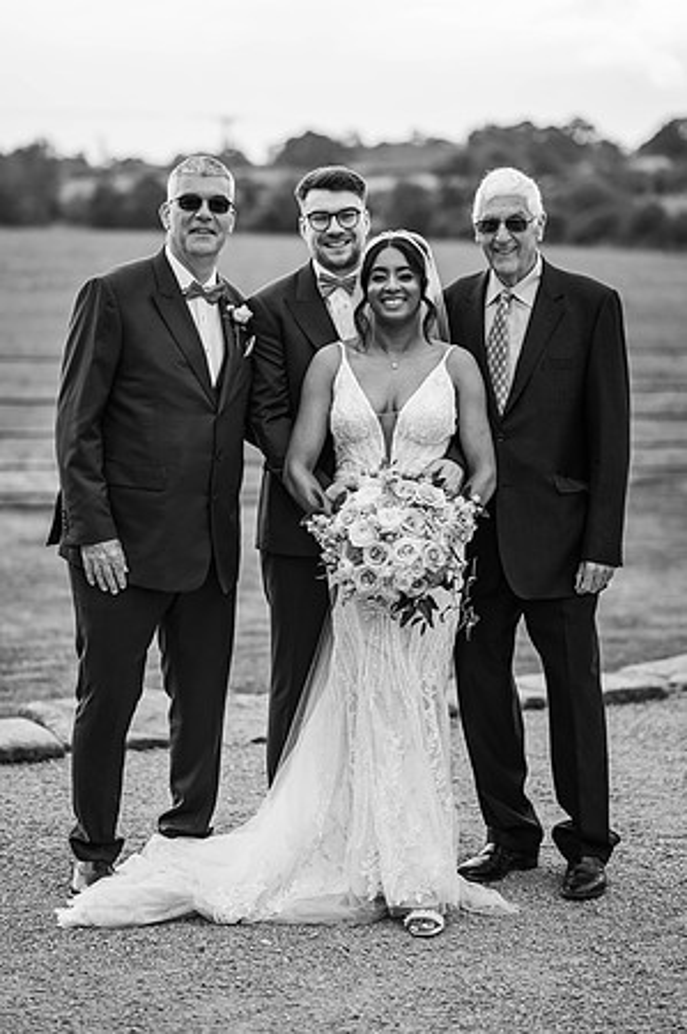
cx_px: 344
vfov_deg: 23.9
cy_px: 517
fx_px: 2439
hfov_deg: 16.0
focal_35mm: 85
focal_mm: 85
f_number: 2.2
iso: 100
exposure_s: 1/1250
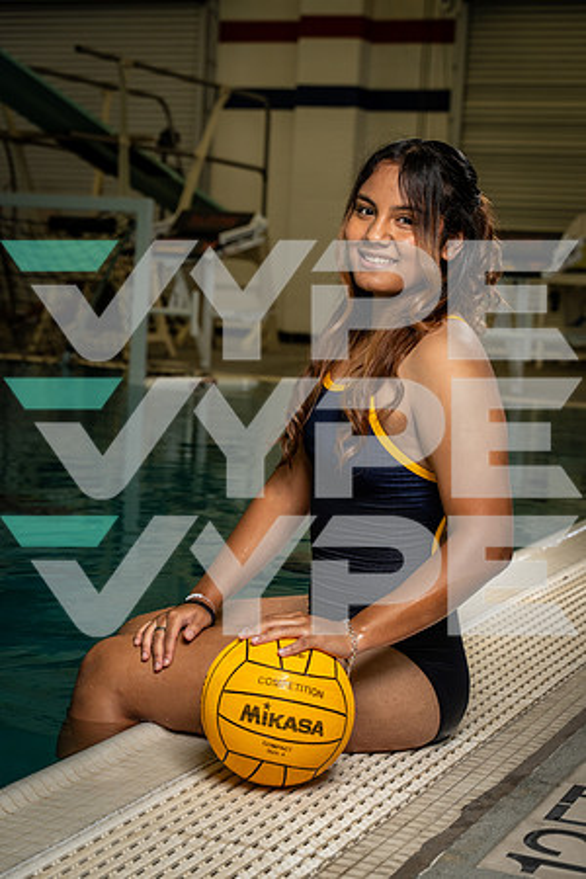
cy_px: 440
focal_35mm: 70
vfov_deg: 28.8
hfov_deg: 19.5
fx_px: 1709
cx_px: 293
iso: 640
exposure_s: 1/250
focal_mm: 70
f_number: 5.6
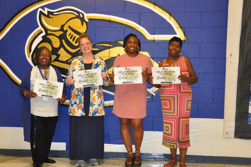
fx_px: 362
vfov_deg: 26.0
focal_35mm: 52
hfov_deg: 38.2
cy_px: 86
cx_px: 120
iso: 800
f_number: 4.2
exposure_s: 1/60
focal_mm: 32
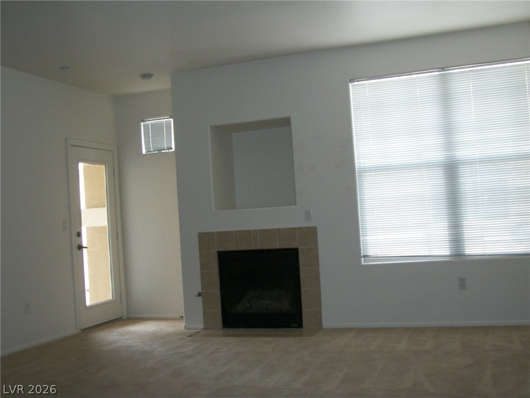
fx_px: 612
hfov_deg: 46.8
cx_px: 265
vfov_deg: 36.0
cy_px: 199
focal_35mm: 40
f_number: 3.2
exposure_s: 1/50
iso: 160
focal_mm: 7.1
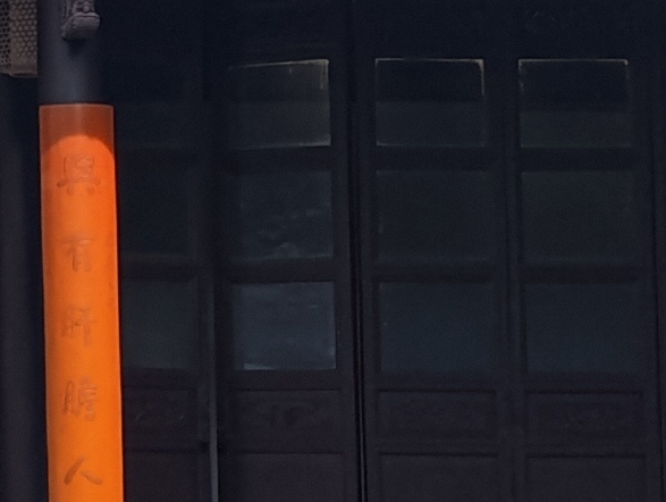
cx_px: -492
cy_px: 48
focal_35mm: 160
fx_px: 3083
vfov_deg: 9.3
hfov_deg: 11.5
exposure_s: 1/260
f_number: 1.6
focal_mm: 6.14
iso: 50
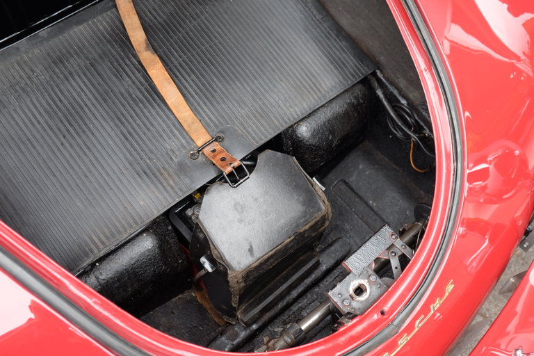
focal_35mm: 36
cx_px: 267
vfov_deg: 36.9
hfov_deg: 53.1
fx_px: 534
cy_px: 178
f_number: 3.2
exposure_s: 1/60
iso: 500
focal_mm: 24.3
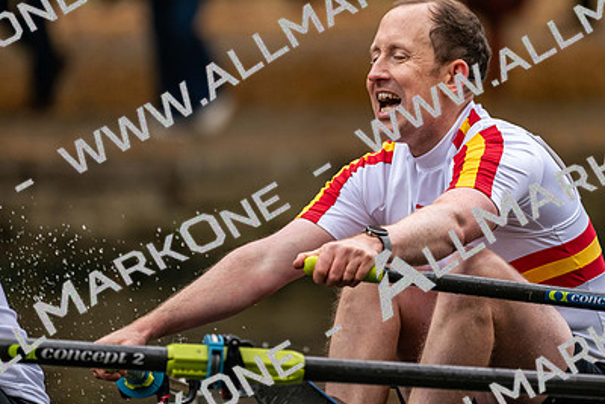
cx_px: 245
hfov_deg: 3.6
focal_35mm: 580
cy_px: 178
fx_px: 9750
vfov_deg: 2.4
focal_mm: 400
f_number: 4.5
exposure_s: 1/2500
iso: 2200
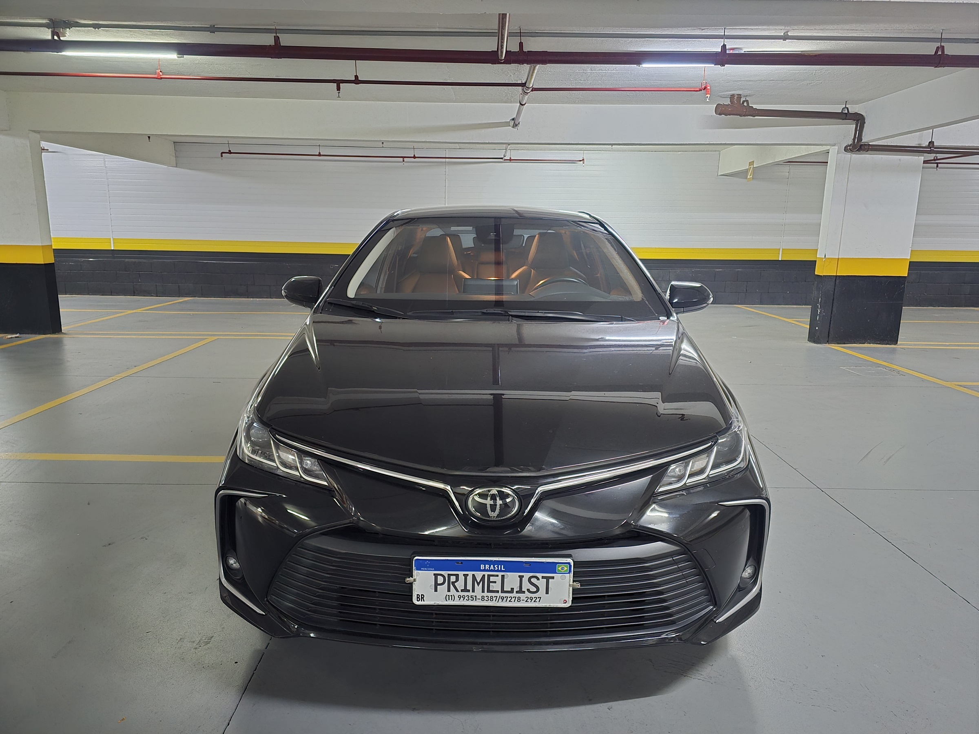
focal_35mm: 23
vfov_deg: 58.9
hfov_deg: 73.9
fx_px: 650
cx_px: 490
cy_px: 367
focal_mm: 6.3
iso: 2500
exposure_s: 1/30
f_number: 1.7
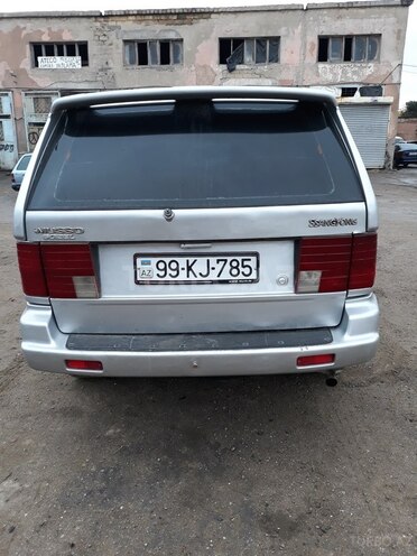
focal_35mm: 27
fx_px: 434
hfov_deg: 51.4
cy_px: 278
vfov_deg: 65.3
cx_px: 208
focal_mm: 3.71
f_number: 1.7
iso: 50
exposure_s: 1/100
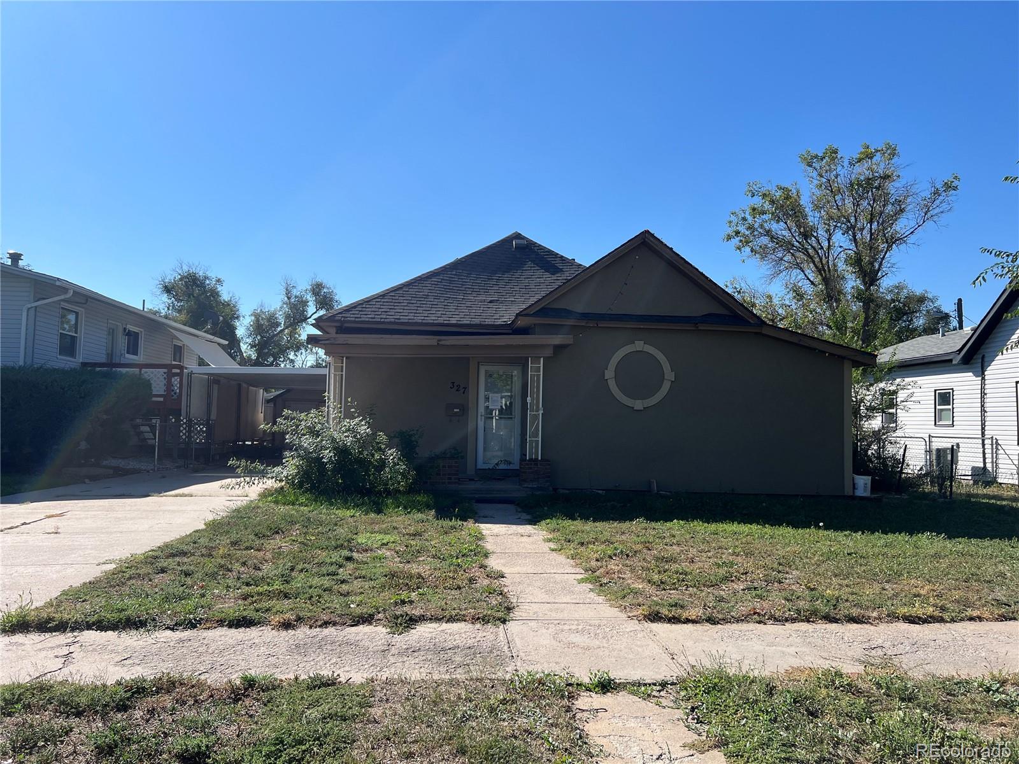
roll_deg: -0.9
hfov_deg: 67.3
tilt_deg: +2.4
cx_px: 510
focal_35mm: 26
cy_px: 382
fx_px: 765
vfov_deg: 53.1
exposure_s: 1/4630
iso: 50
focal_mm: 5.7
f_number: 1.5
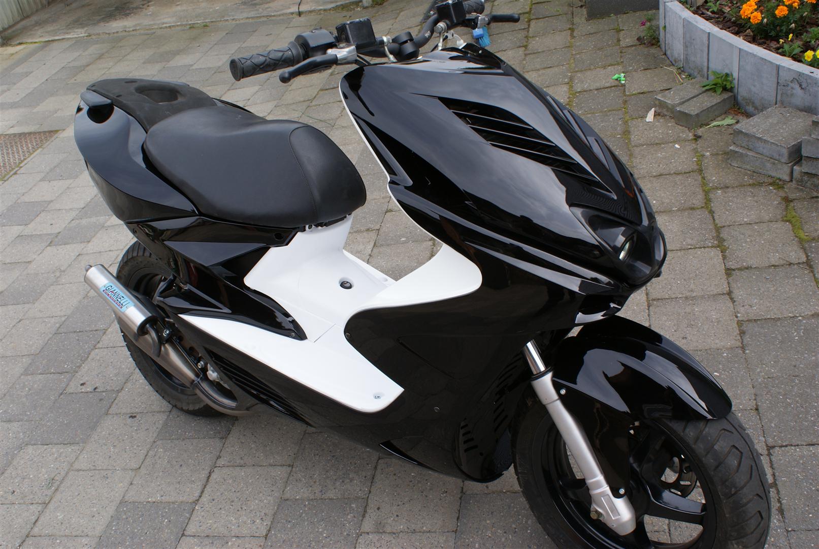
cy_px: 274
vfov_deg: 37.0
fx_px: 820
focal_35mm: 36
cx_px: 410
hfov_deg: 53.1
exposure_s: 1/100
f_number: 10
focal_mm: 24
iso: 100
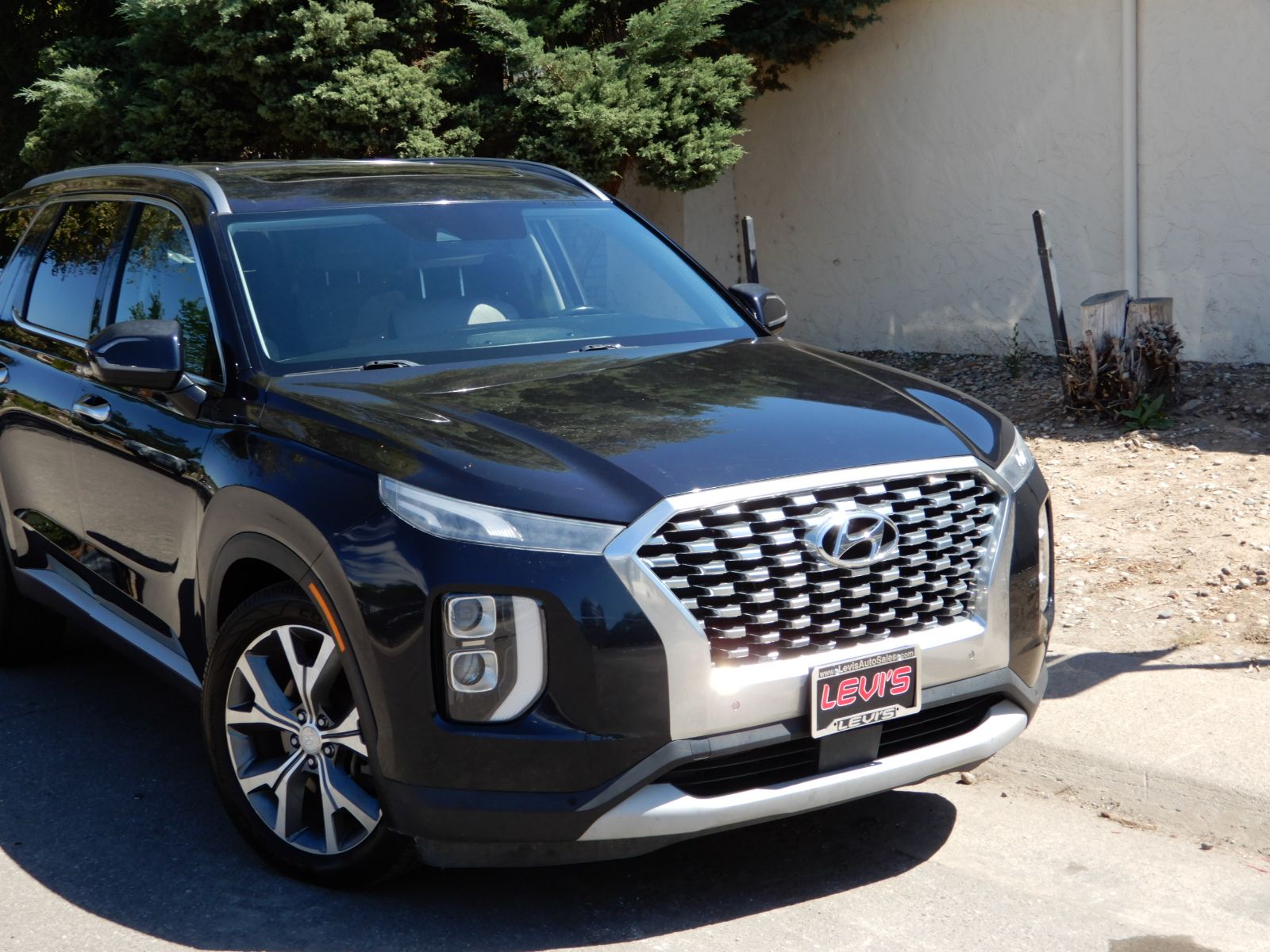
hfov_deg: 38.2
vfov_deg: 29.1
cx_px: 635
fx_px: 1834
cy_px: 476
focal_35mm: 50
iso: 80
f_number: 4
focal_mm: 8.9
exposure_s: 1/320
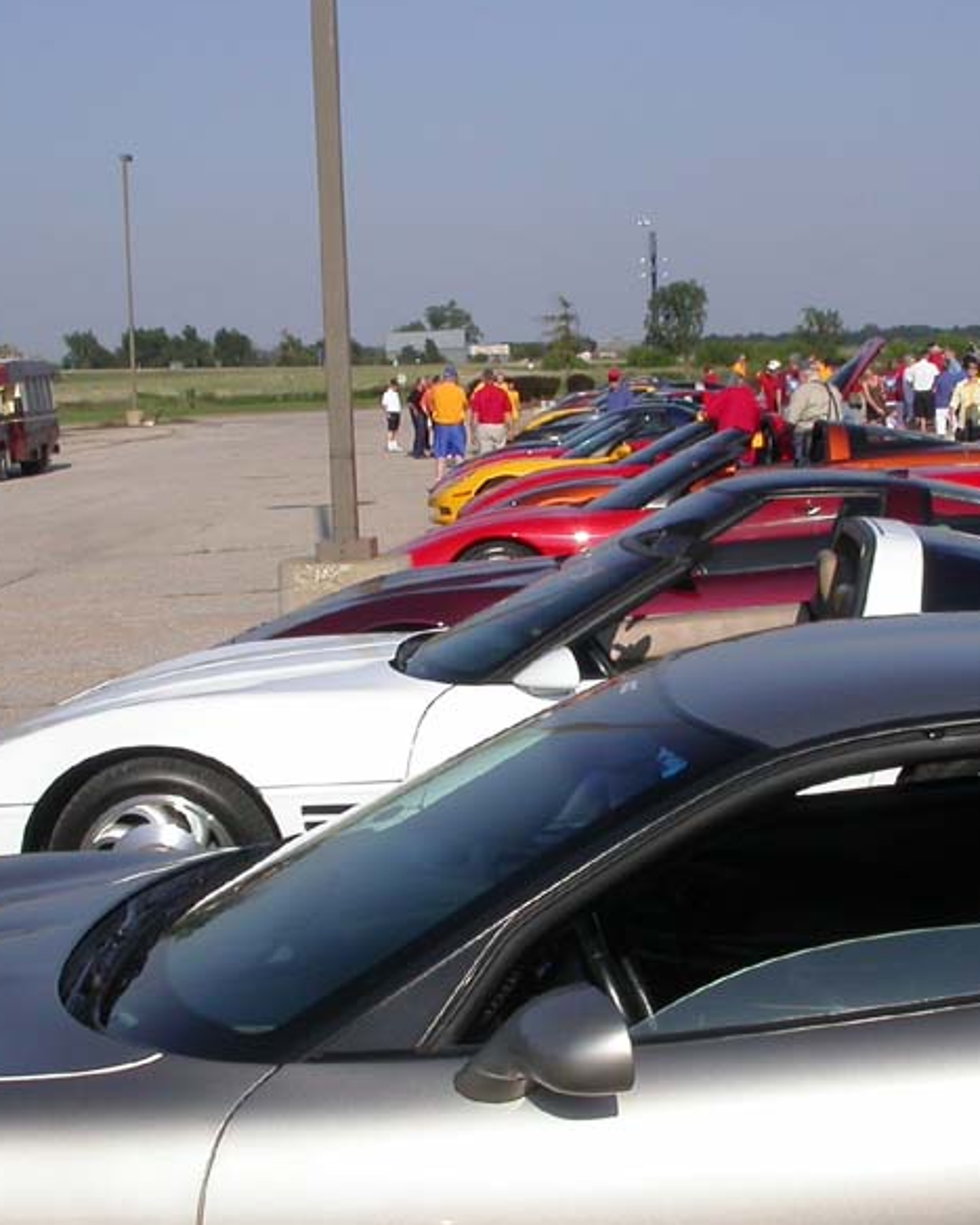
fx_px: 2357
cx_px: 541
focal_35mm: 65
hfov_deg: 23.5
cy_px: 661
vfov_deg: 29.1
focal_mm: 7.85
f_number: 7.5
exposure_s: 1/468
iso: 100
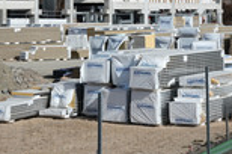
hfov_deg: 15.9
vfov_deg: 10.4
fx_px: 830
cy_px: -23
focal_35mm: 129
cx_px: 91
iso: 320
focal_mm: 44
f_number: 9
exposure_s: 1/500
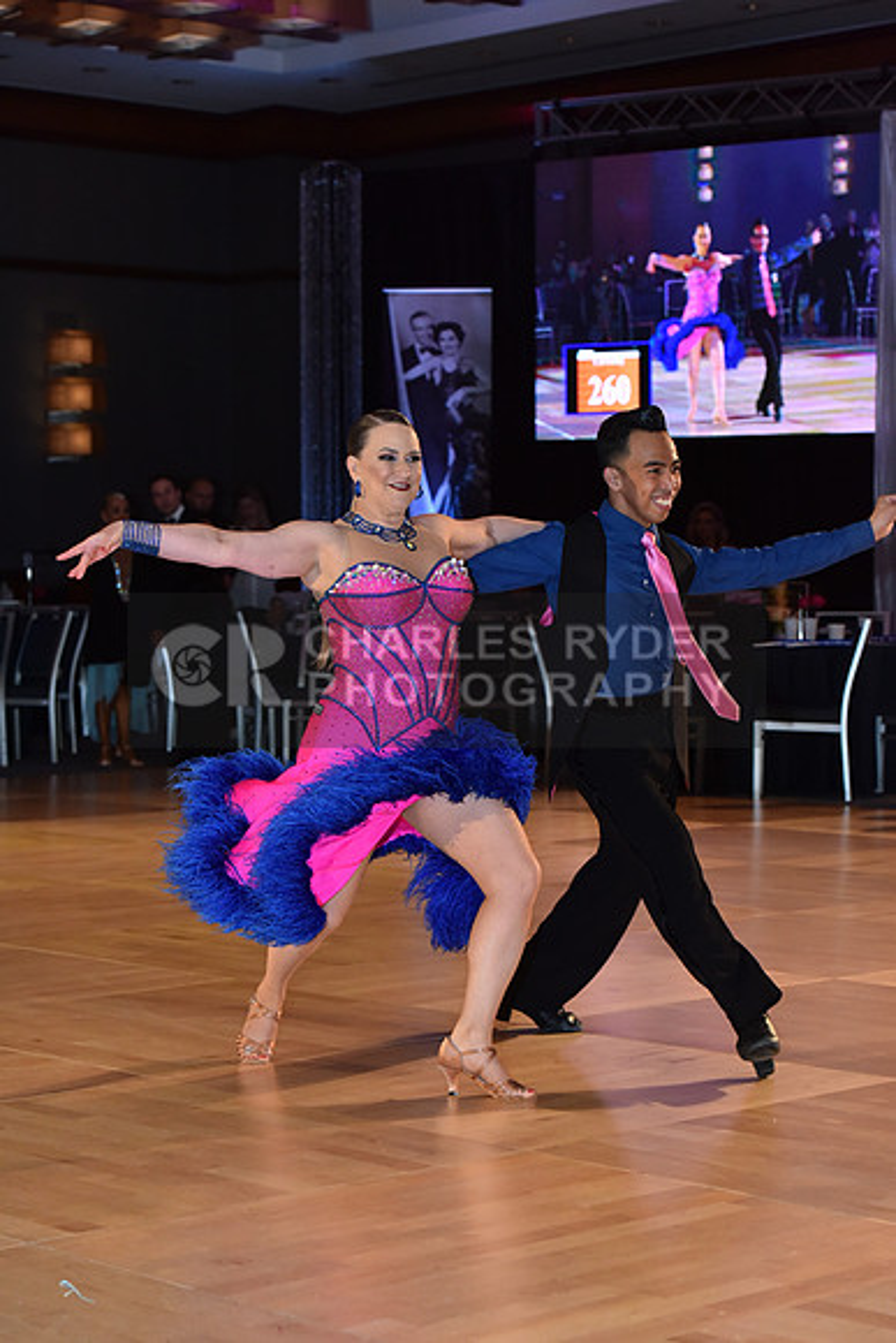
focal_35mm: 82
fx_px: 3059
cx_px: 448
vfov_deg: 24.8
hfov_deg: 16.7
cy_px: 672
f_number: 5
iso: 2000
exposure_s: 1/320
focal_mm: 82
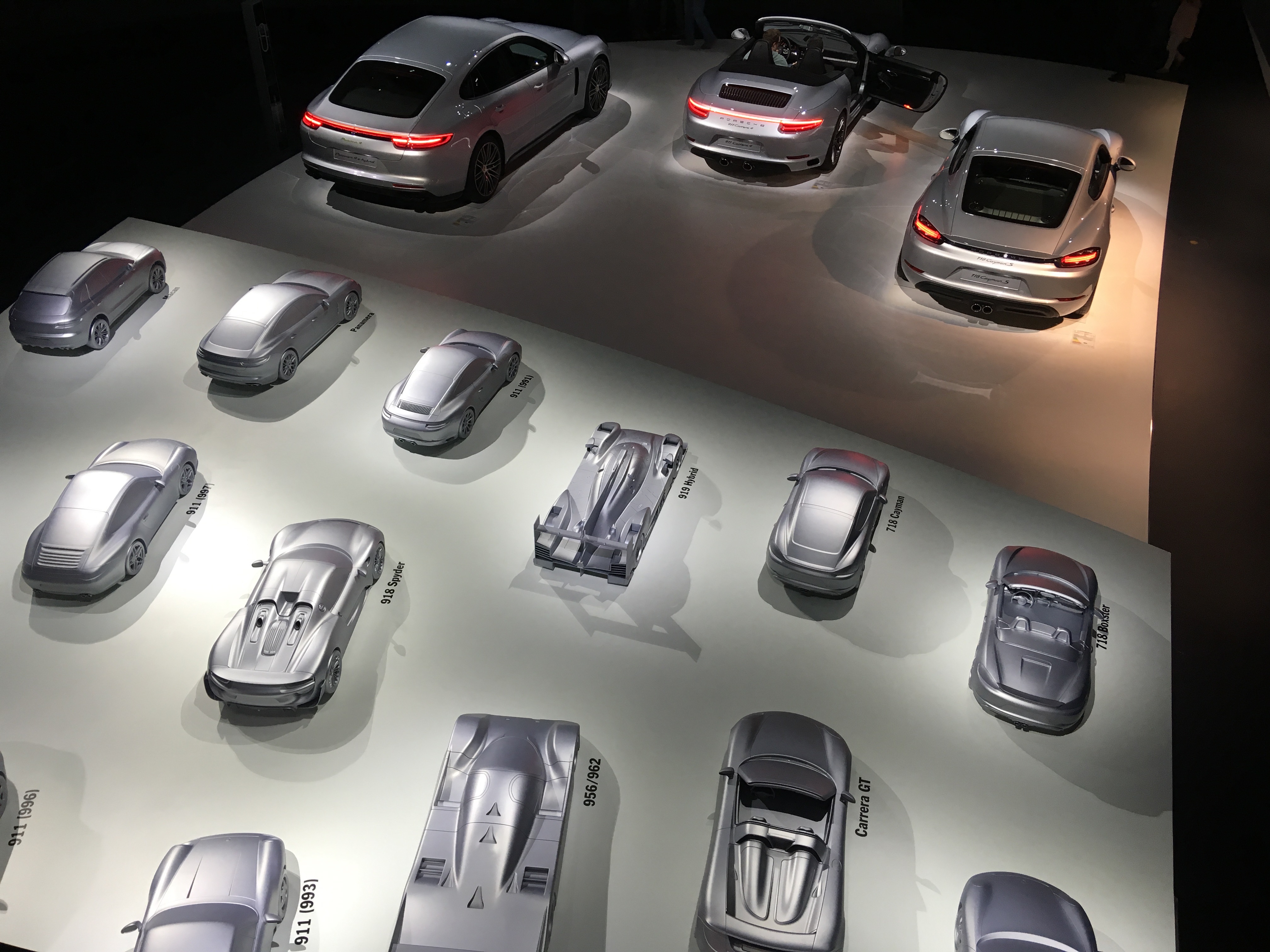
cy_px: 476
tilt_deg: -38.3
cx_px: 635
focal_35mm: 29
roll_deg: -0.9
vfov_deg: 48.2
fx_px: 1064
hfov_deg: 61.7
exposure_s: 1/33
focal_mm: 4.15
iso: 64
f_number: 2.2
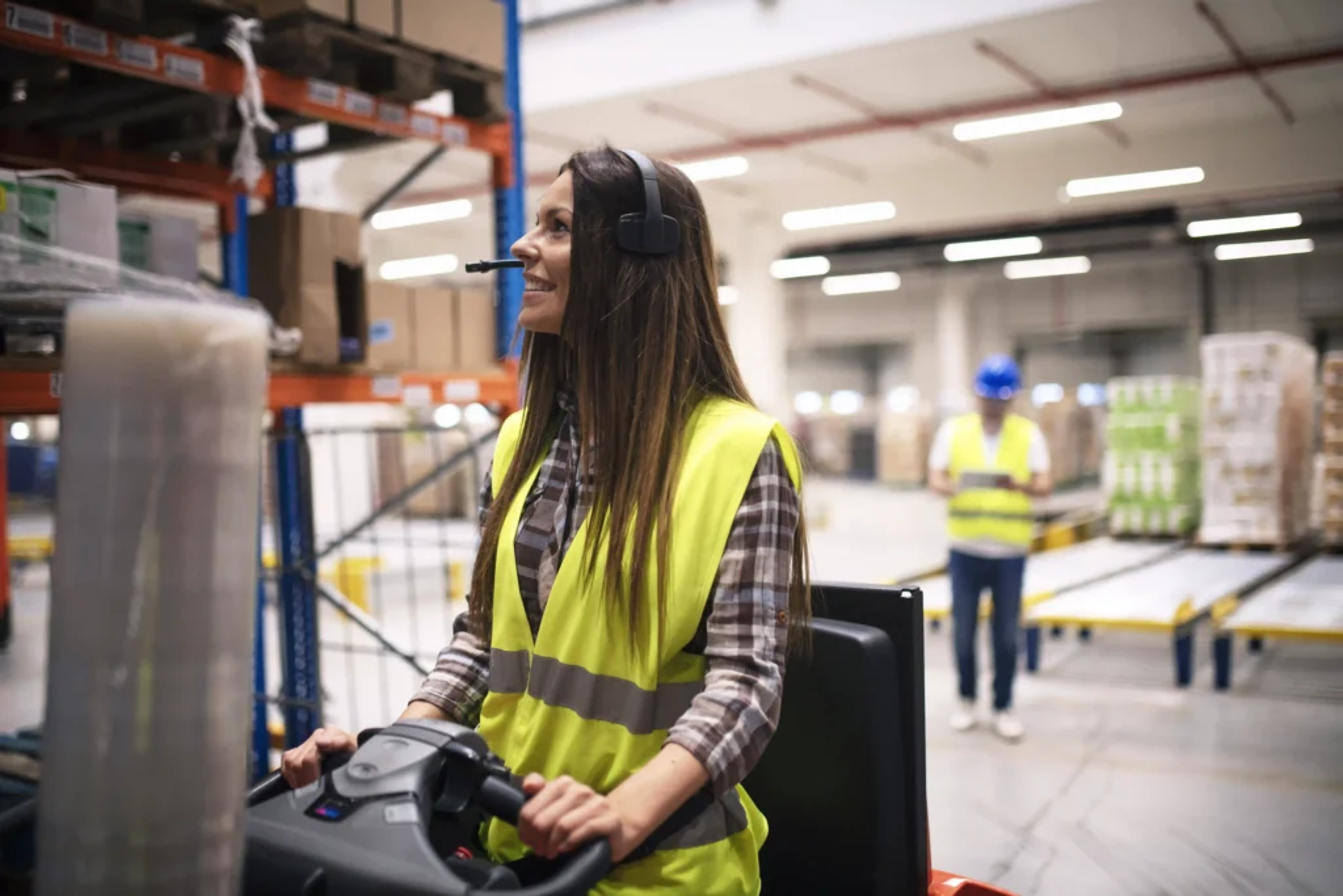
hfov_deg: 54.4
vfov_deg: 37.9
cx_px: 672
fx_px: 1306
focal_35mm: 35
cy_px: 448
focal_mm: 35
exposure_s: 1/200
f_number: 1.4
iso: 500
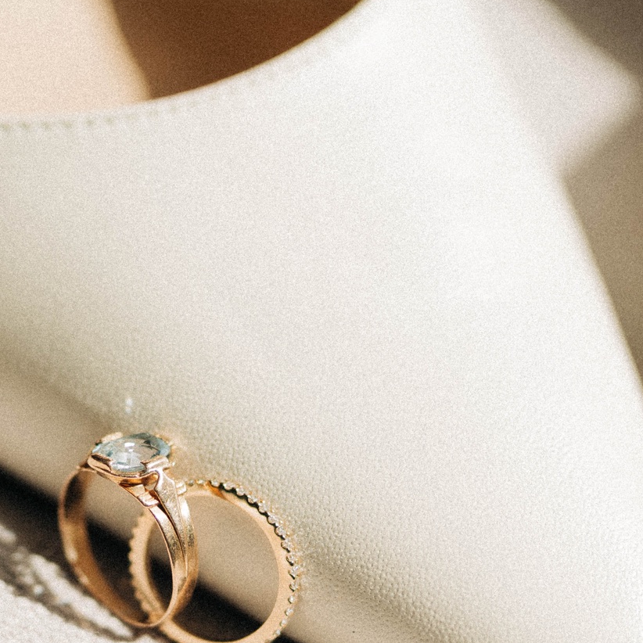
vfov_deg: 14.0
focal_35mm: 124
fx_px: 2606
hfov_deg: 13.9
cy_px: 522
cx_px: 63
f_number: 2
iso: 100
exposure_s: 1/4000
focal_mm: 50
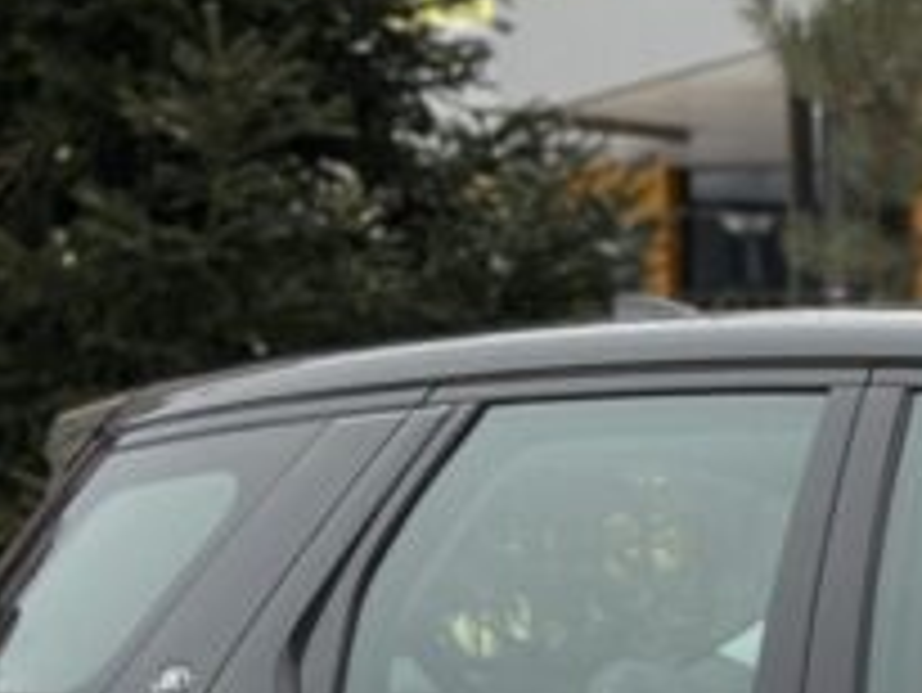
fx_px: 6396
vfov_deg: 6.1
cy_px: 1089
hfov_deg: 7.8
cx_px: 1934
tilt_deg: -5.1
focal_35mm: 240
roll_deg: +0.3
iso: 80
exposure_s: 1/843
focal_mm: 6.86
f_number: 1.78
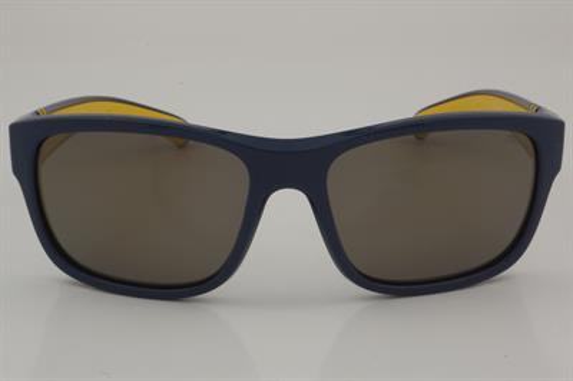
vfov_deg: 16.5
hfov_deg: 24.6
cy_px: 190
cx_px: 286
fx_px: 1312
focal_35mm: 82
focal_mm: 55
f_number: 36
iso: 100
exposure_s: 1/3
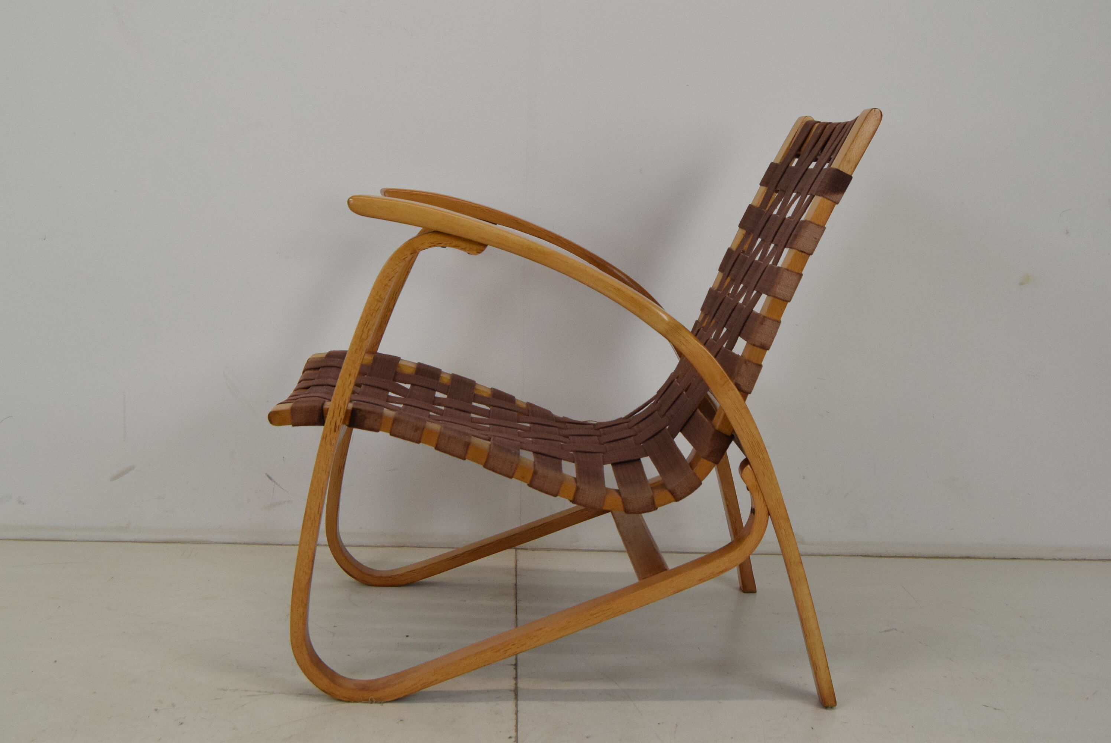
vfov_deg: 26.5
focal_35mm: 51
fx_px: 1575
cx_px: 556
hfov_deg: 38.9
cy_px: 372
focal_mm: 34
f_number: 9
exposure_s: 1/320
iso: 1600
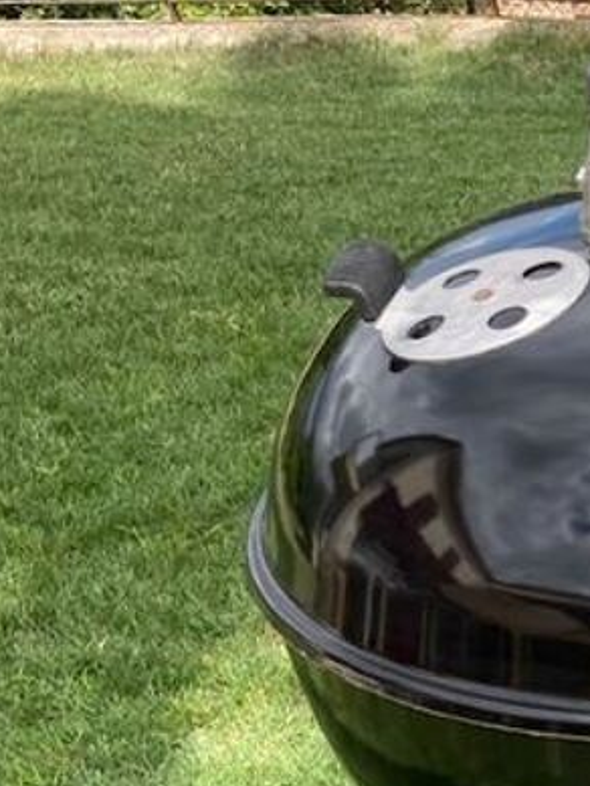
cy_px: 1054
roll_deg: +8.6
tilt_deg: -41.5
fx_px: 2180
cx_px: 774
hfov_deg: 14.7
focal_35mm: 96
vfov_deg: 18.8
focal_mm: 3.99
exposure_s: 1/1043
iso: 20
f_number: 1.8
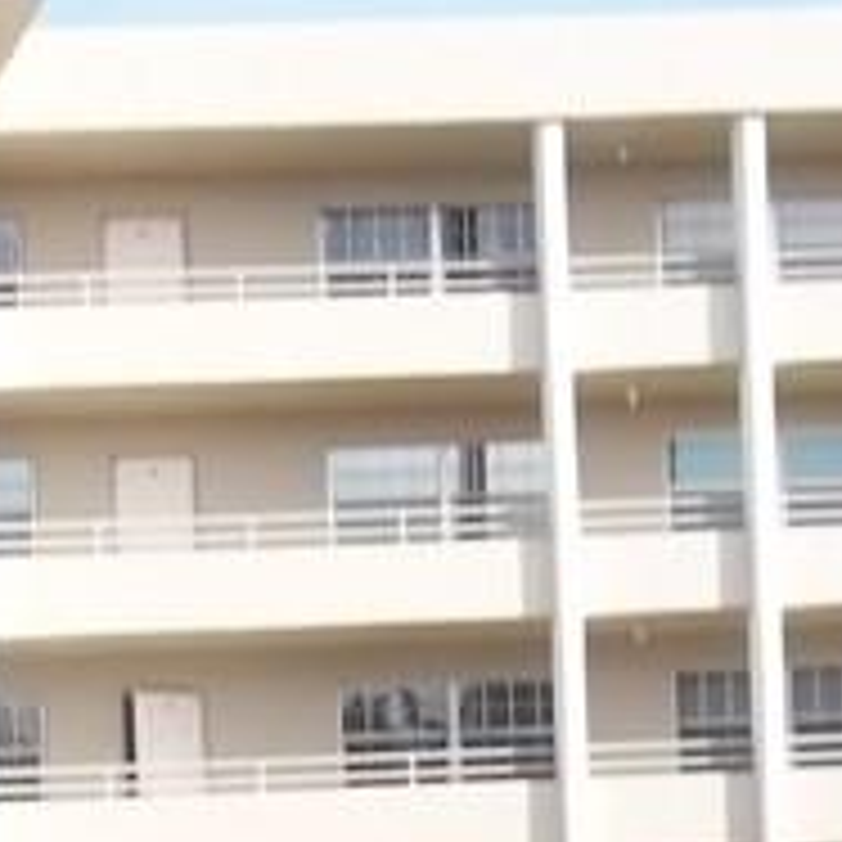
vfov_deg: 10.4
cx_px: -311
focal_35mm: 155
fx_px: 4266
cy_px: 1643
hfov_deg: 11.0
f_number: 8.8
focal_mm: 5.7
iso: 80
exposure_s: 1/100
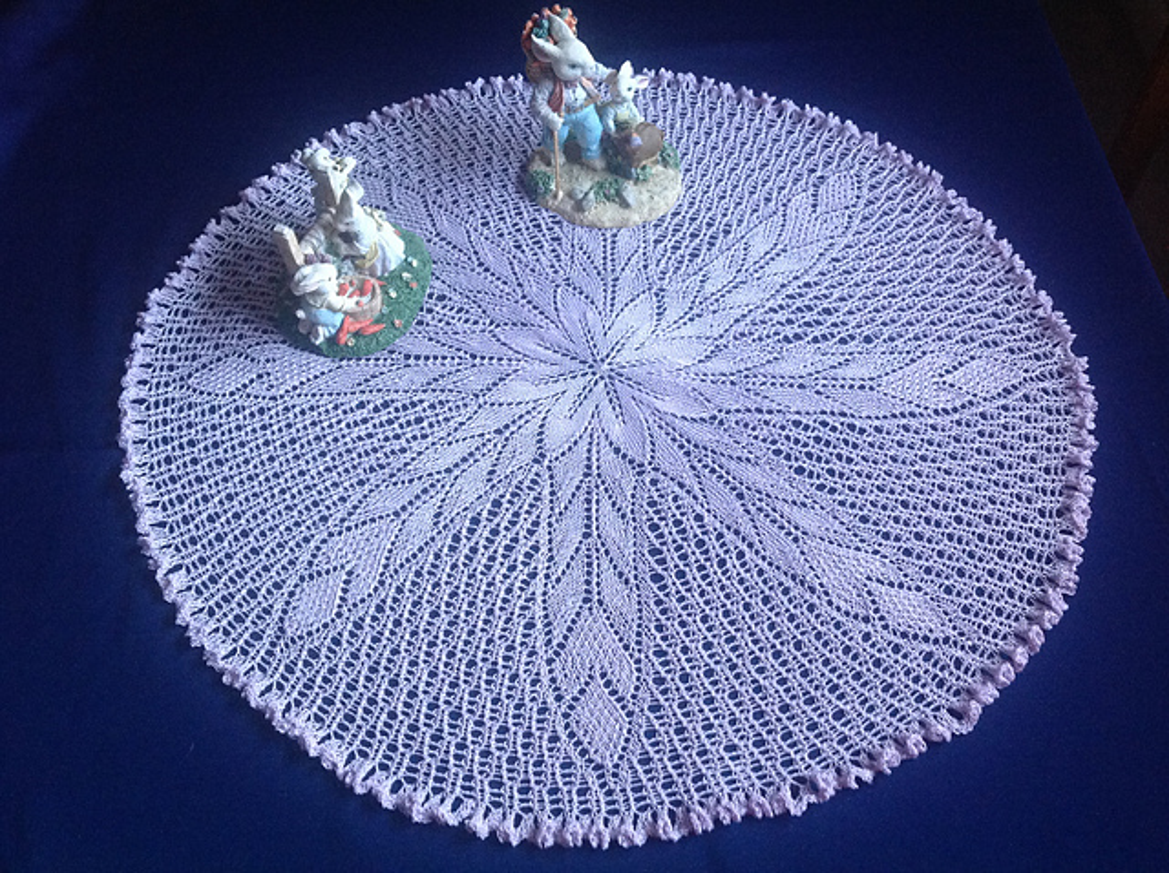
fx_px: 1180
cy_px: 436
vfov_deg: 40.6
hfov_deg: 52.7
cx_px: 584
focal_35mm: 35
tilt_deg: -57.1
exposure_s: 1/15
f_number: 2.4
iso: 250
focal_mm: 4.28
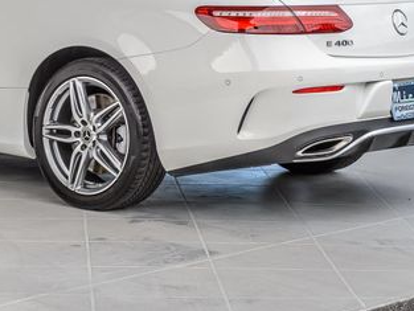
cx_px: 86
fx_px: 1878
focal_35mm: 157
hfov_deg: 12.5
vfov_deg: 9.4
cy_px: 30
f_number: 4
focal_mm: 70
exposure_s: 1/2500
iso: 400
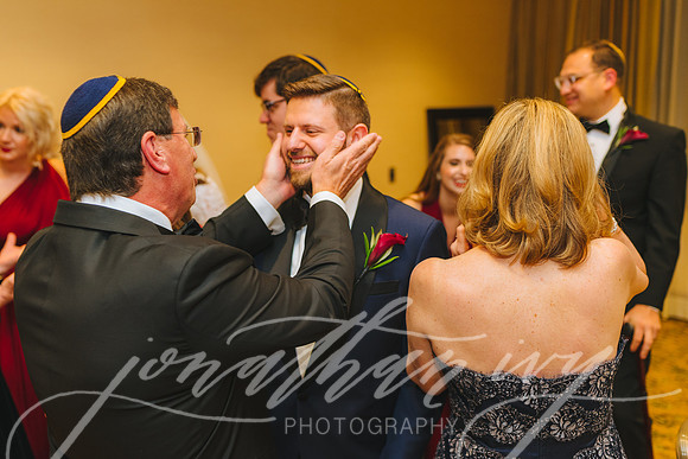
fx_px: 669
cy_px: 230
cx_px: 344
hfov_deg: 54.4
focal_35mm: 35
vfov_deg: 37.9
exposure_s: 1/160
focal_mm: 35
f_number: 2.5
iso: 800
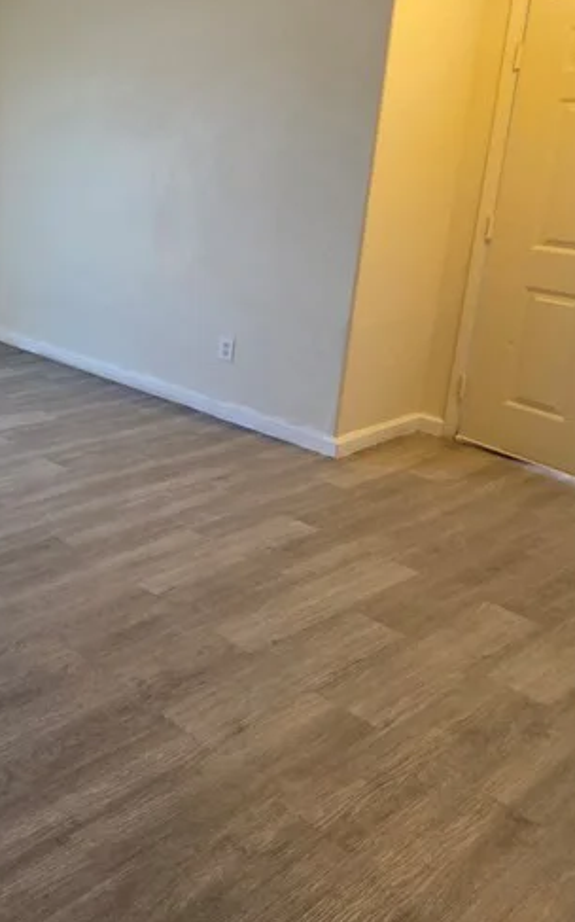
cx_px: -244
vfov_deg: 61.6
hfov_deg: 29.8
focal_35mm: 29
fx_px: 728
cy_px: 248
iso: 250
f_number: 1.9
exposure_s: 1/60
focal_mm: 2.2
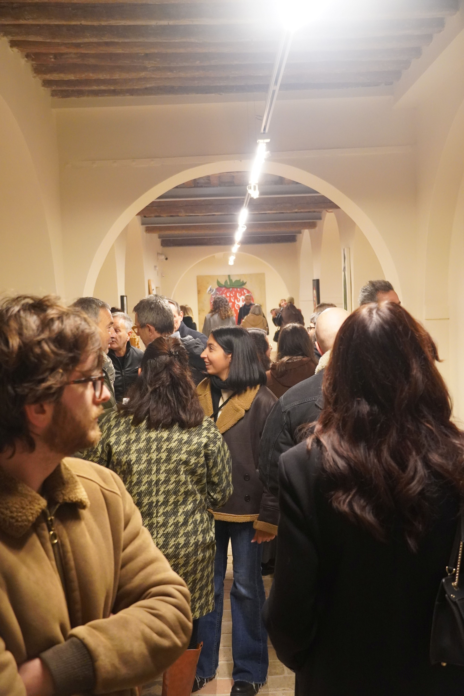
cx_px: 232
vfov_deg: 46.4
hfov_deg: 31.9
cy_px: 348
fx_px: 812
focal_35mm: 42
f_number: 4.5
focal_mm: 28
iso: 4000
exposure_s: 1/160
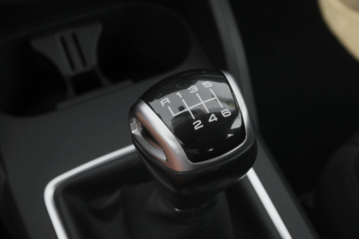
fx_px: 439
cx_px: 180
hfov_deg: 44.5
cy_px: 120
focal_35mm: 44
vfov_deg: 30.5
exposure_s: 1/250
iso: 2000
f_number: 9
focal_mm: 29.6
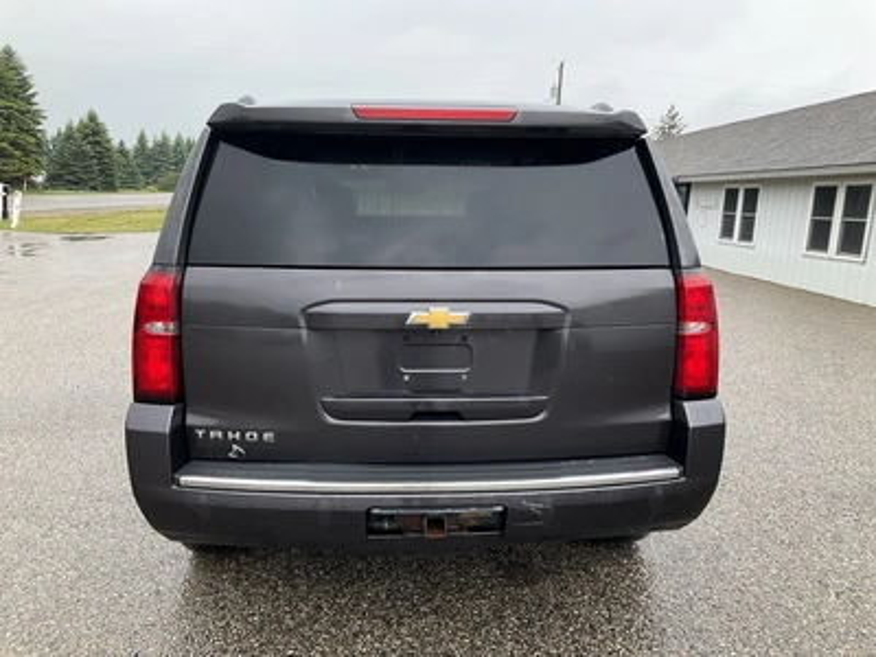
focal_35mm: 29
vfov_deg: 48.2
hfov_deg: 61.7
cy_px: 328
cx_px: 438
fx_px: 734
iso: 25
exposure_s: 1/318
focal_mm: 3
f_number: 1.8
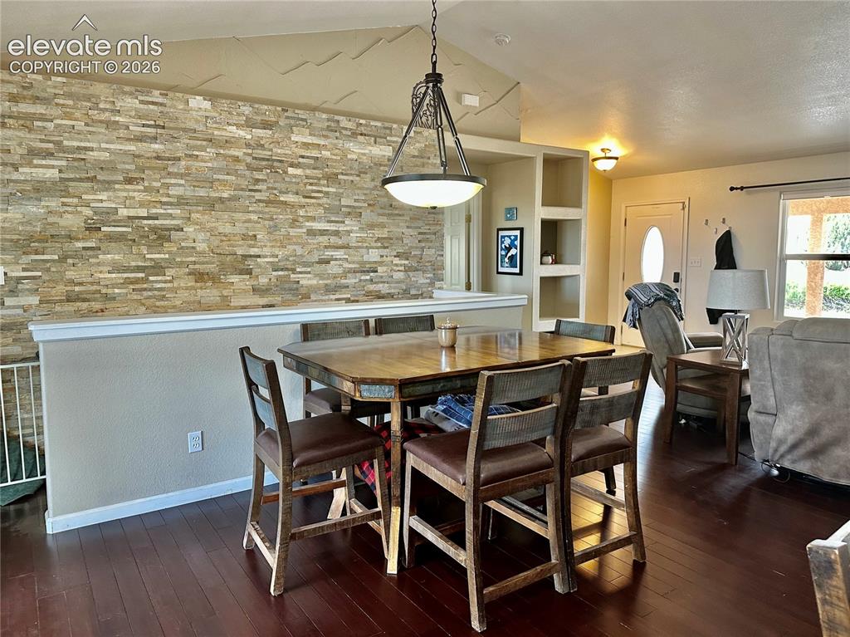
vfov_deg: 56.8
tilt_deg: -6.7
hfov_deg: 71.6
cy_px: 318
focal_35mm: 24
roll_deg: +0.3
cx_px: 425
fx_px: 589
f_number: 1.78
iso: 200
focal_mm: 6.86
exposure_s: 1/60
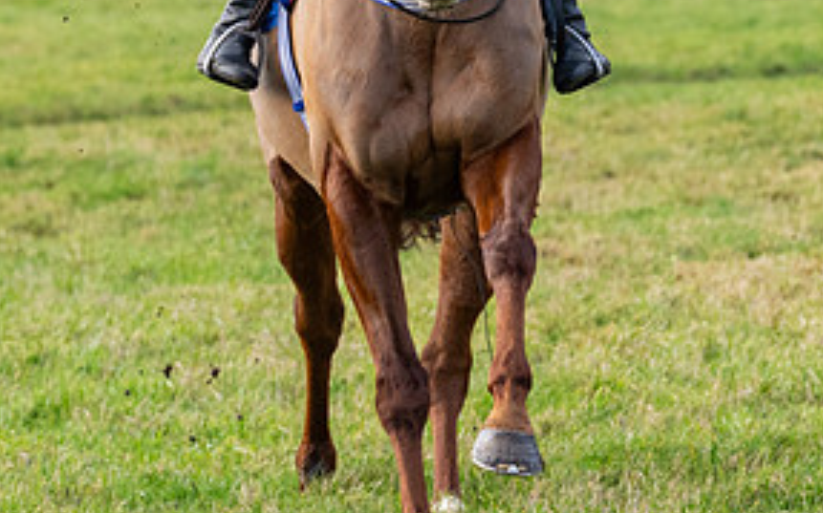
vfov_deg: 2.2
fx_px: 13495
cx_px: 555
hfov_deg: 3.5
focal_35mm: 602
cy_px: -115
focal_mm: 130
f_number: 5
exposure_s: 1/800
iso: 800
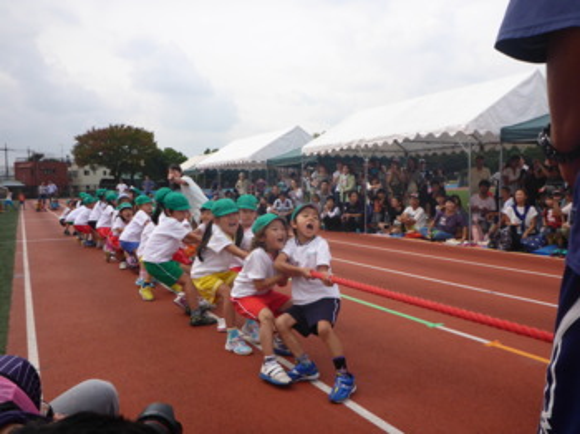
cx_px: 290
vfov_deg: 49.7
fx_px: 469
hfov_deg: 63.5
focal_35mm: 28
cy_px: 217
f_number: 3.3
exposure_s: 1/1000
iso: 100
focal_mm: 4.9
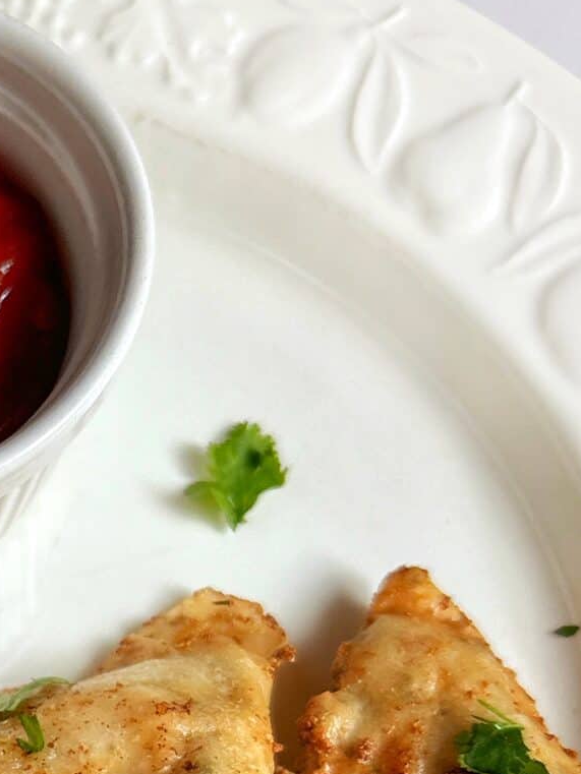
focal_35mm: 70
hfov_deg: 19.4
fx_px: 1566
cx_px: -175
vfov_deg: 26.4
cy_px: 757
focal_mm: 5.7
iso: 125
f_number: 1.5
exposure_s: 1/120
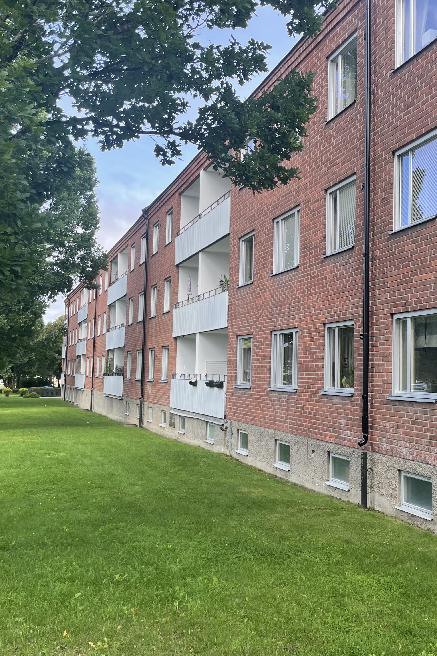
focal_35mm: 37
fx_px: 674
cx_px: 339
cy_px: 332
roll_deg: -0.6
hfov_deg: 35.0
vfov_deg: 51.9
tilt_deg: +4.2
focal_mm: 4.2
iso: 32
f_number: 1.6
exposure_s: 1/703
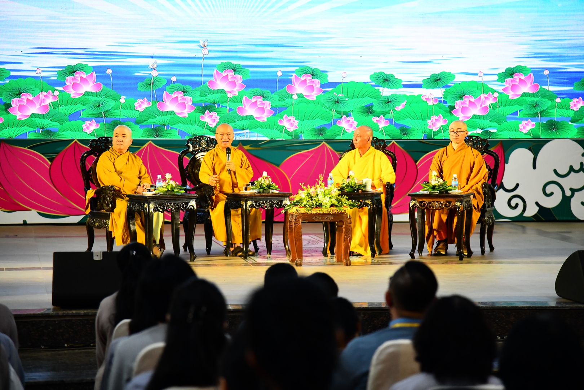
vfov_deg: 12.2
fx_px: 1817
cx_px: 292
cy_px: 195
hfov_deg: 18.3
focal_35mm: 112
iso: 5000
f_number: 4
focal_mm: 112
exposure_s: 1/250
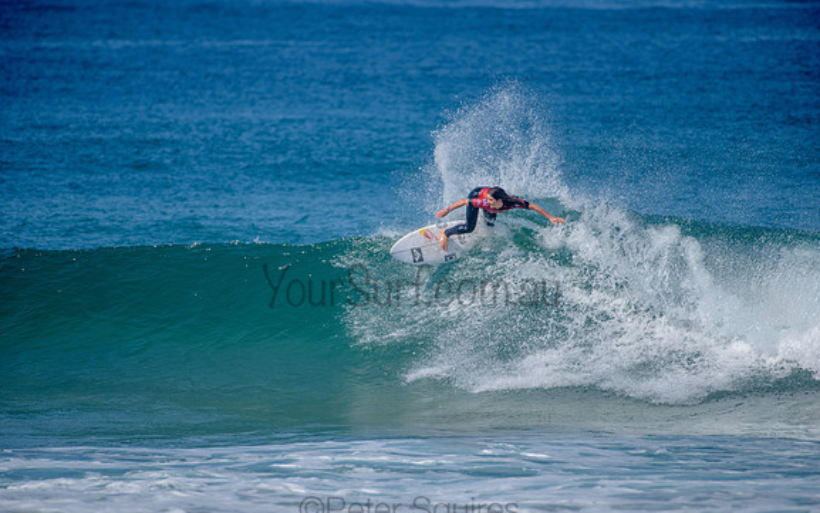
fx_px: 11445
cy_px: 274
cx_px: 409
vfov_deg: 2.6
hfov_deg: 4.1
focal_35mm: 512
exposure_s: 1/2000
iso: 160
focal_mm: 500
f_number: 5.6
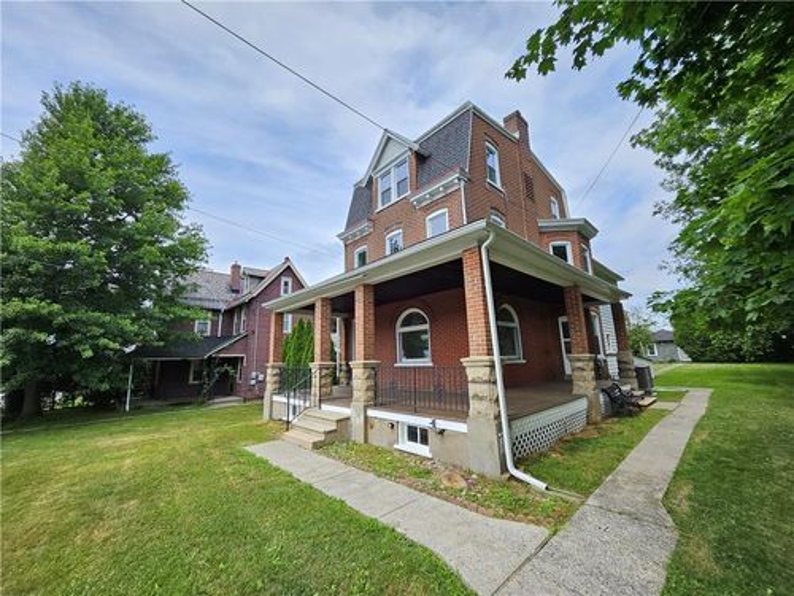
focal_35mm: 13
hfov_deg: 106.2
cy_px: 298
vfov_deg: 89.9
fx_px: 298
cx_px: 397
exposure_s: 1/377
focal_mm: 1.74
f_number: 2.2
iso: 32
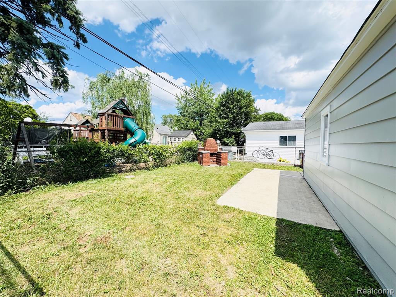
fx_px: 160
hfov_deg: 102.1
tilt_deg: -3.3
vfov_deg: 85.7
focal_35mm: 14
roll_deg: -1.5
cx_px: 198
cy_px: 148
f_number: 2.2
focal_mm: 2.22
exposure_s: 1/2415
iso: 50
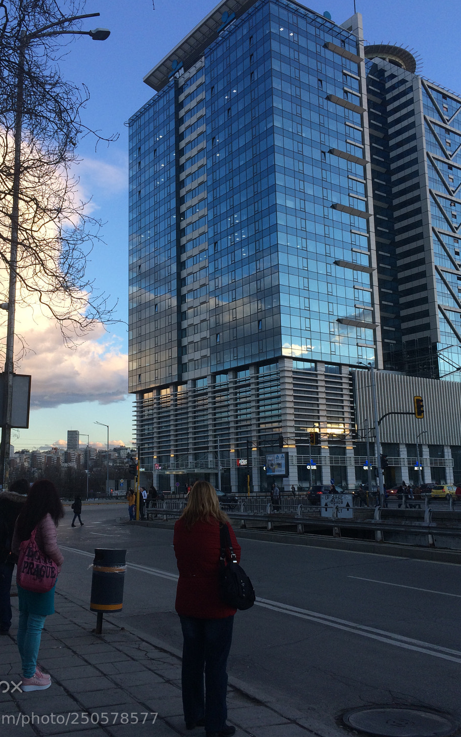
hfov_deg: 38.3
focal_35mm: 33
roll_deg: -1.3
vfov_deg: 58.1
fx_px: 663
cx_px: 196
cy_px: 362
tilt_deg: +8.2
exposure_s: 1/219
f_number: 2.2
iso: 32
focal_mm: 4.15
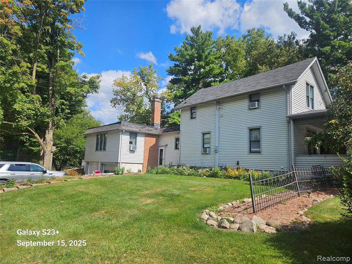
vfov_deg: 58.9
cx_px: 176
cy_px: 132
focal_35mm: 23
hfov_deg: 73.9
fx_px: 234
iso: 25
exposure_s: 1/1844
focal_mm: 5.4
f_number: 1.8
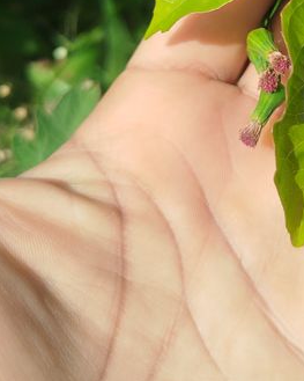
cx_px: 306
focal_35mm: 57
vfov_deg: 30.3
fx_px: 641
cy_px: -15
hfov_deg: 25.3
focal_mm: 5.31
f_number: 1.7
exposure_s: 1/890
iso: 50
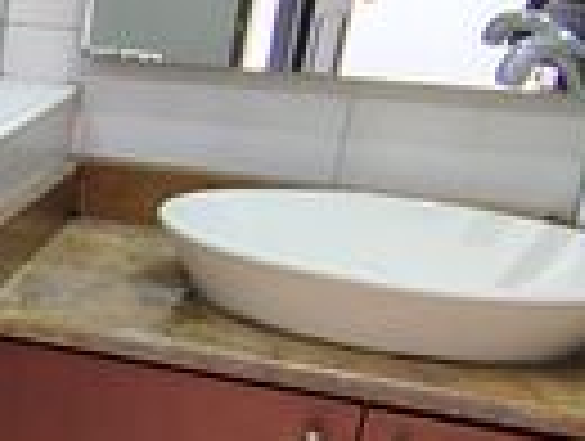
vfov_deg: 17.9
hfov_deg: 18.7
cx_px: -452
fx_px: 1388
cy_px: 364
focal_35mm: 82
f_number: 2.2
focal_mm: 2.13
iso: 352
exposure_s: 1/30
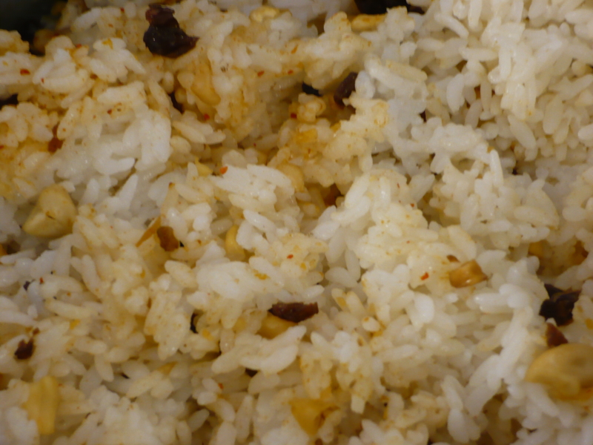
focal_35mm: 105
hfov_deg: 18.7
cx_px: 296
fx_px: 1799
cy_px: 222
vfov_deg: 14.1
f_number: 5
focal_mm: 17.4
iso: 200
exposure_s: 1/8
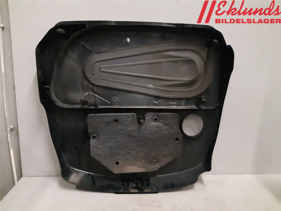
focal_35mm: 26
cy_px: 106
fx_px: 211
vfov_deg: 53.1
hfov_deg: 67.3
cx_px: 140
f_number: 1.7
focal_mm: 3.93
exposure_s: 1/146
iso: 800
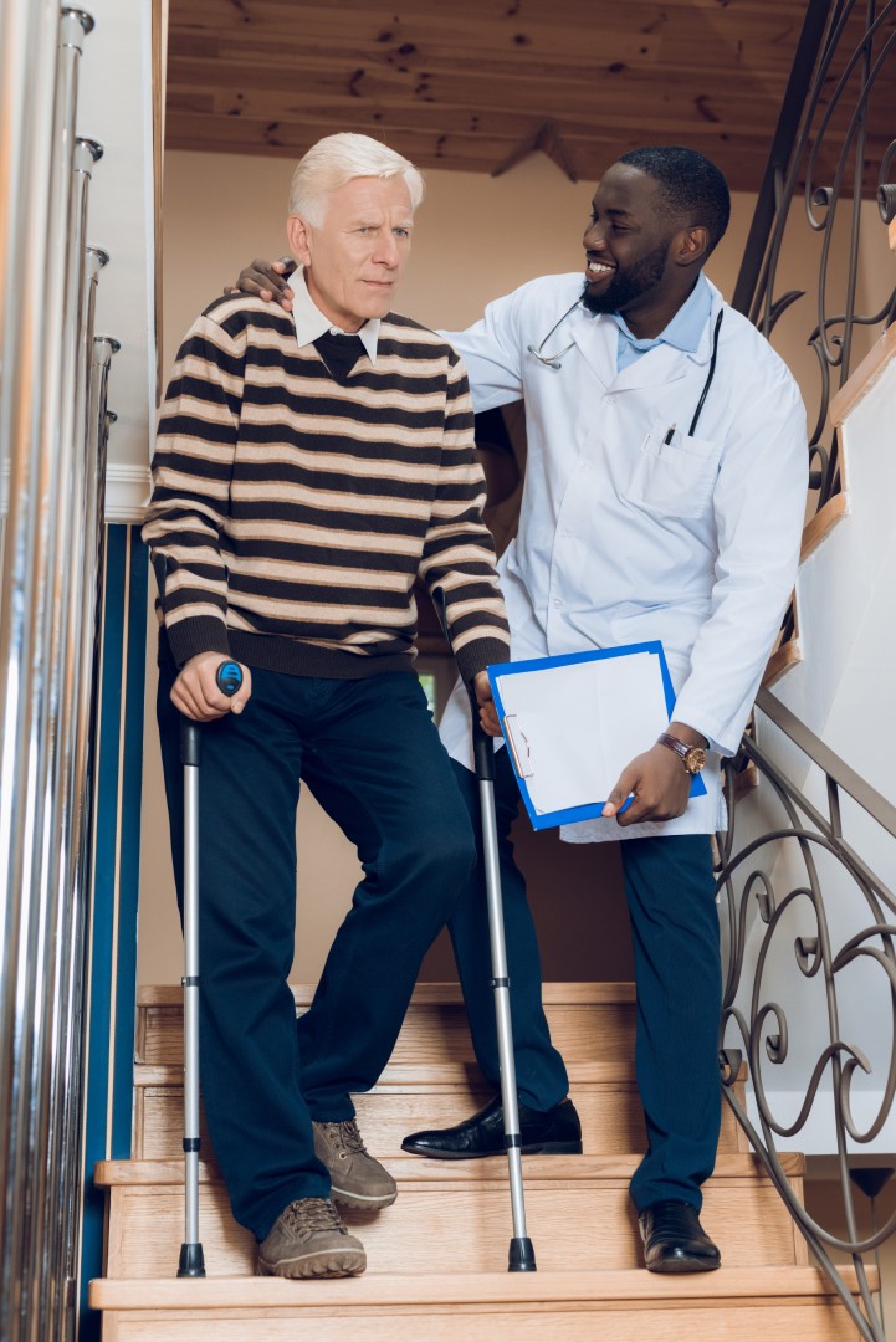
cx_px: 448
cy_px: 671
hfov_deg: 27.0
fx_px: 1865
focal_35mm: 50
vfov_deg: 39.6
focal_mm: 50
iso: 400
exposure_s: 1/160
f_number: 4
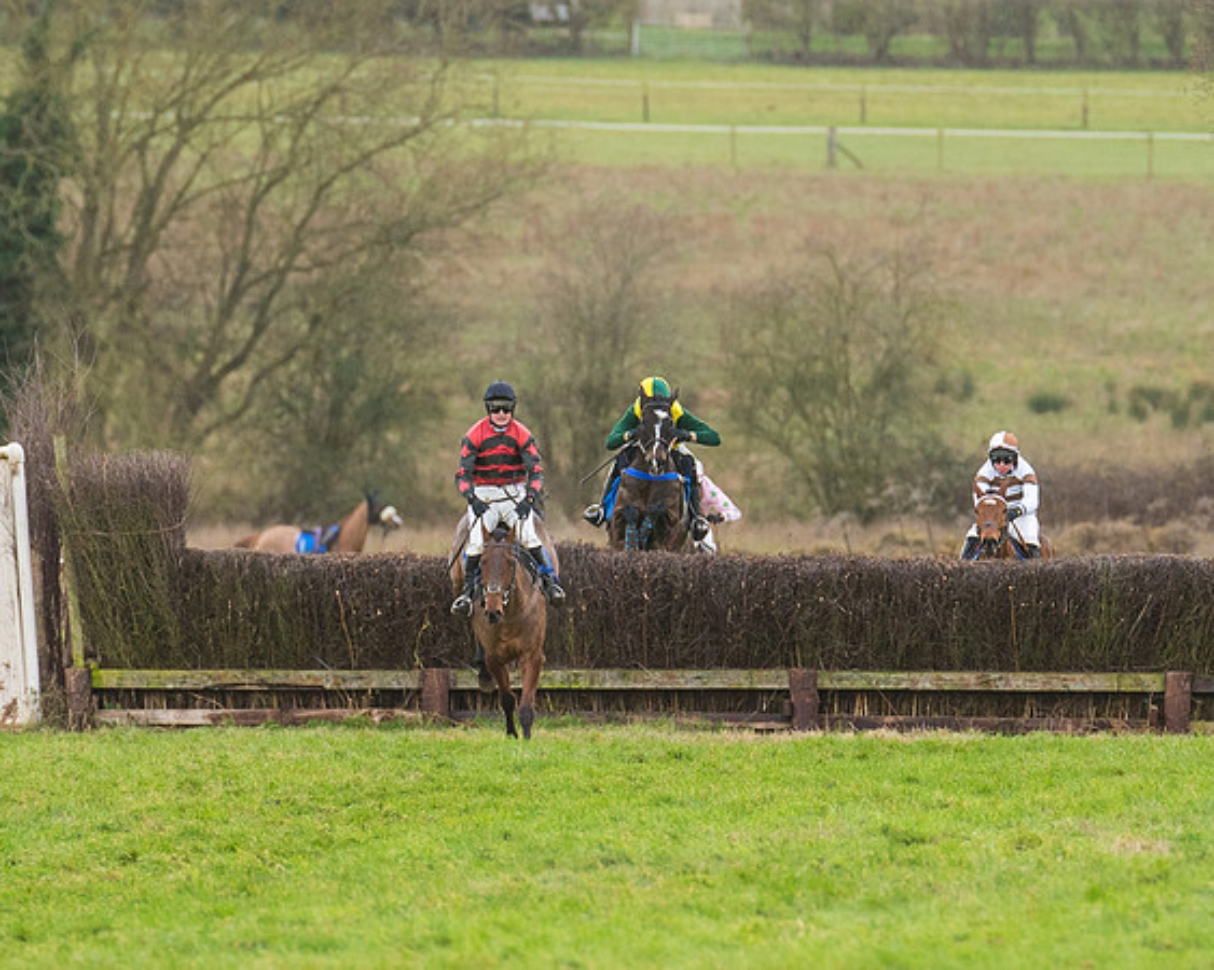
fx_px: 27453
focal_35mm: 764
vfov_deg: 2.0
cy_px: 282
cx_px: 813
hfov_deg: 2.5
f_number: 4
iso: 800
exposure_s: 1/1000
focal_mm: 300
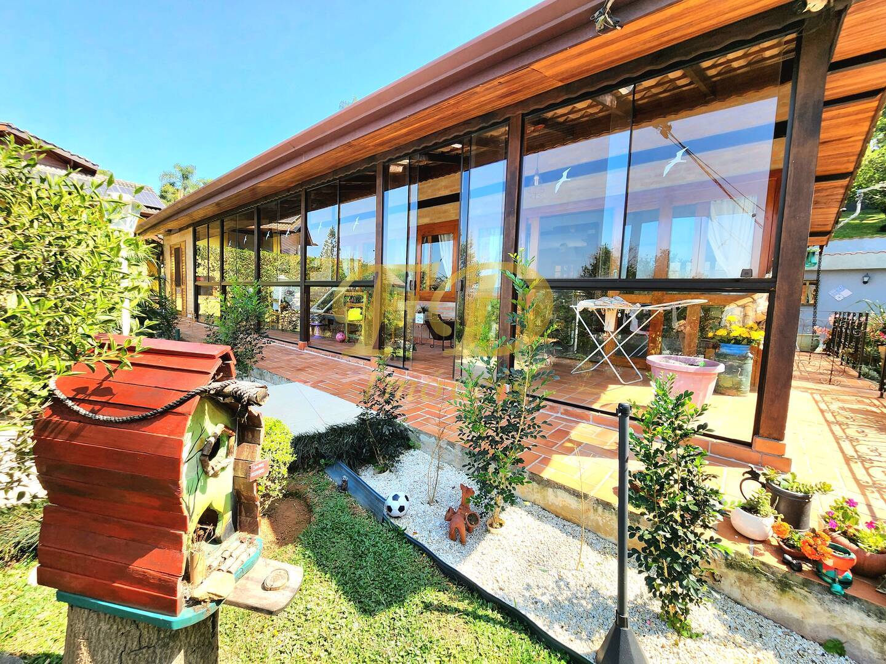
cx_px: 443
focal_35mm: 13
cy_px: 332
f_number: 2.2
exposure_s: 1/588
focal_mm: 2.2
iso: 50
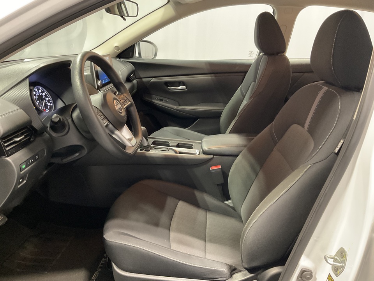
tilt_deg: -20.9
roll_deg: -5.4
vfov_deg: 48.2
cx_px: 187
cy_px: 140
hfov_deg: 61.7
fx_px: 313
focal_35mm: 29
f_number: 1.8
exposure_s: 1/30
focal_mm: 3
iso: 250
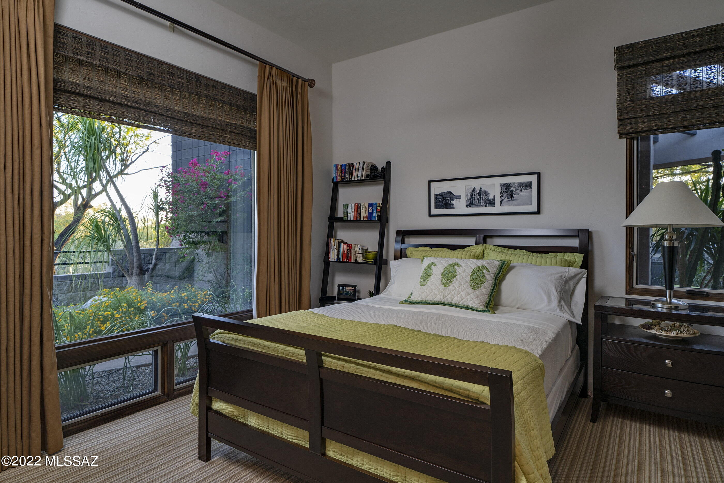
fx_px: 382
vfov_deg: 64.5
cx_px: 362
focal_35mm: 19
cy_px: 242
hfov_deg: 86.9
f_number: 7.1
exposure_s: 1/5
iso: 200
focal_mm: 19
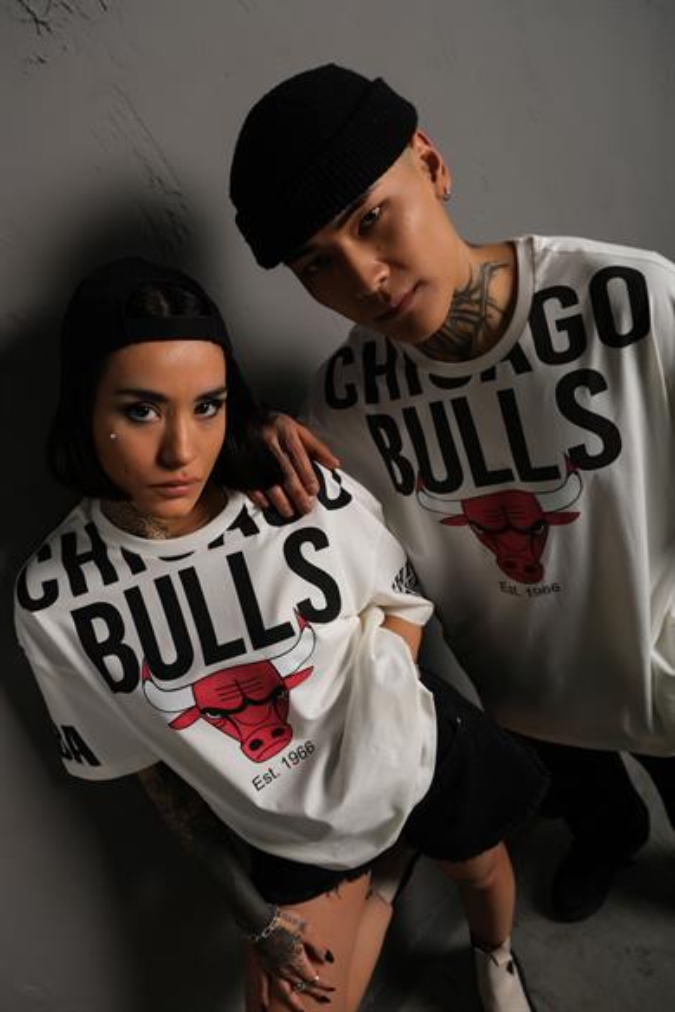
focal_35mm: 27
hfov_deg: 47.9
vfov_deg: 67.4
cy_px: 506
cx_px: 338
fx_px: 759
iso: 160
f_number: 5
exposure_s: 1/160
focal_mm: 18
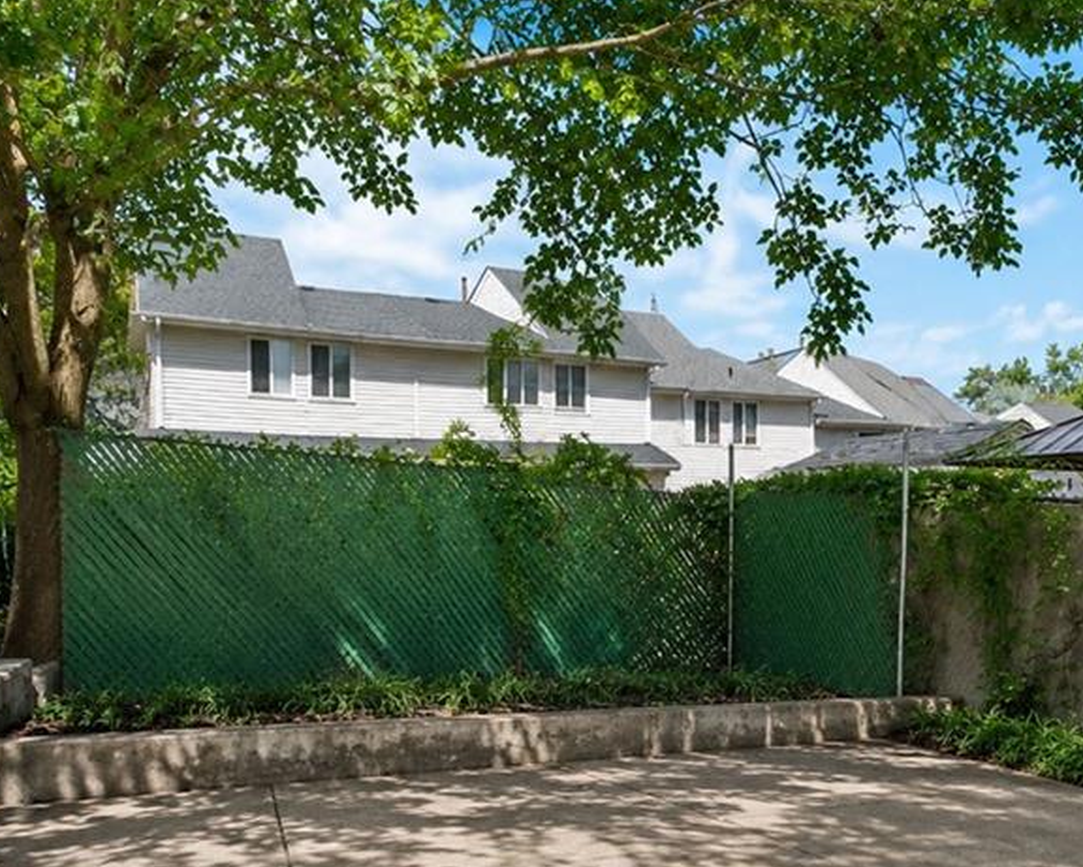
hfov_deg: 67.6
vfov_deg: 55.4
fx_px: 801
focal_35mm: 25
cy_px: 591
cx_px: 636
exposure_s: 1/60
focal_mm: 10
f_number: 8
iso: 1000
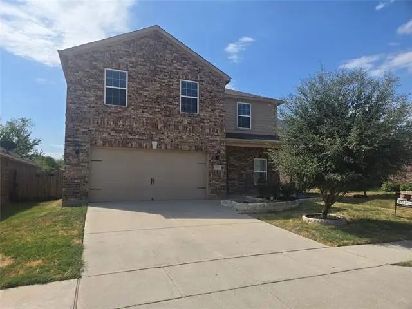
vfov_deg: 58.9
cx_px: 206
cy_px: 154
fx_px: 274
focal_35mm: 23
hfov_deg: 73.9
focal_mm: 5.4
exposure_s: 1/2259
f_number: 1.8
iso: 25
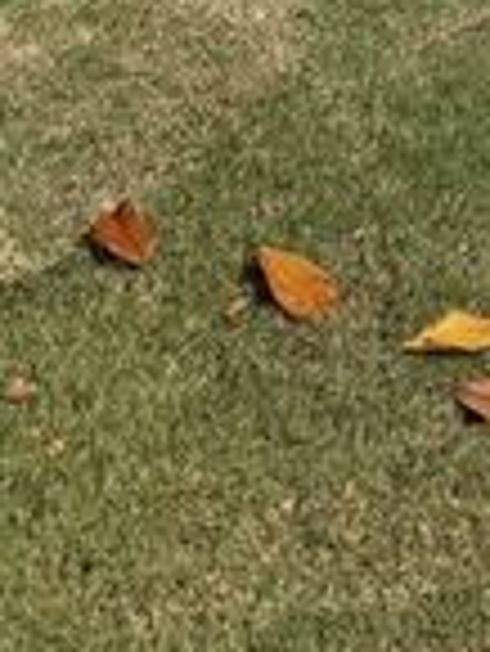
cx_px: 904
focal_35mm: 110
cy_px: -832
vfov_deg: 13.7
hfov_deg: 12.3
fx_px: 2073
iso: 80
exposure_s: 1/9009
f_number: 1.78
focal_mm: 6.76
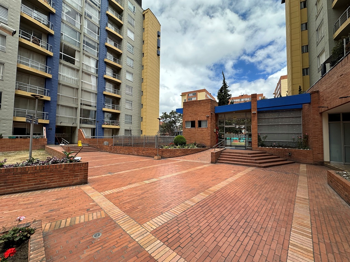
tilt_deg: +2.8
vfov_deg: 85.7
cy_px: 131
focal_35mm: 14
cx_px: 175
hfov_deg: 102.1
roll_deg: -0.6
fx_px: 142
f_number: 2.2
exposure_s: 1/1770
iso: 50
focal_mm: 2.22
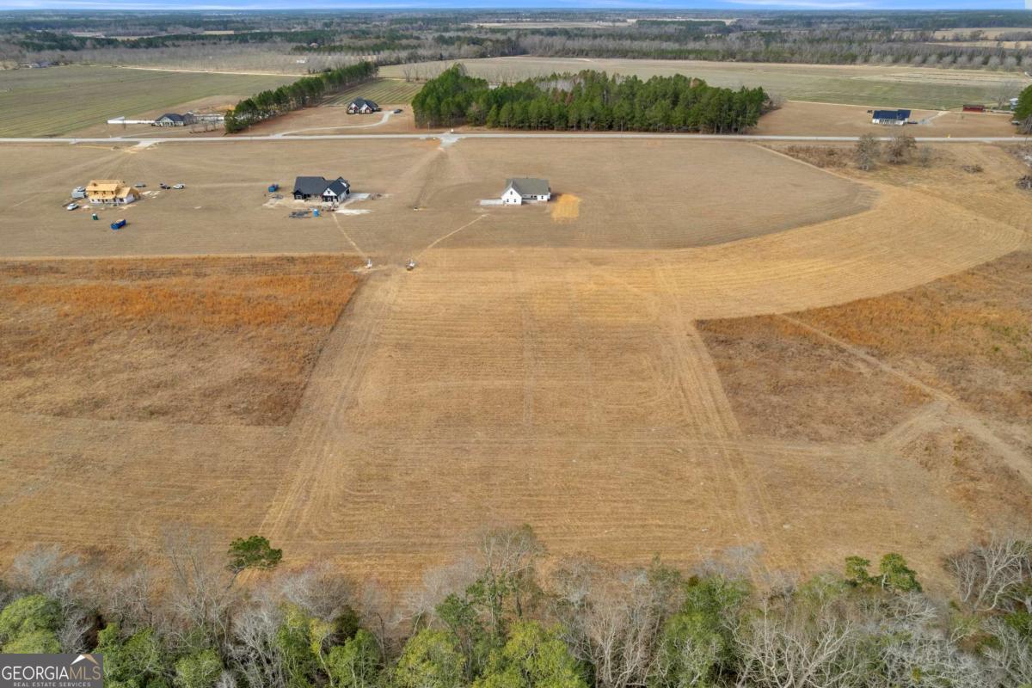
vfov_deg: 57.2
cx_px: 516
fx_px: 631
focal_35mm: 22
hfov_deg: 78.6
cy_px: 344
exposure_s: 1/1000
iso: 100
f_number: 2.8
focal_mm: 8.38
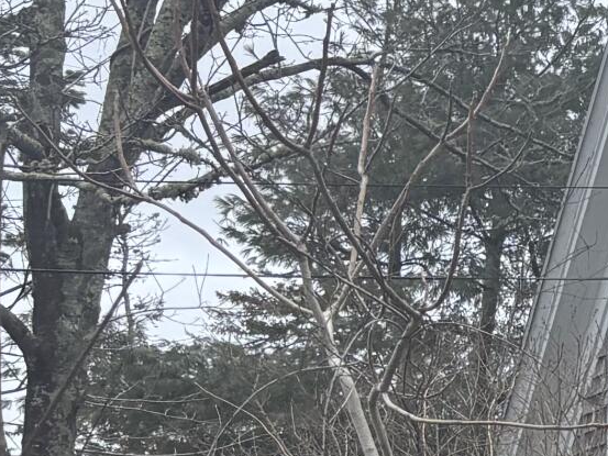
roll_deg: +2.3
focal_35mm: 141
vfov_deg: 10.5
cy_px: 389
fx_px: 2477
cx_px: 1584
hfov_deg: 11.1
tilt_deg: +8.3
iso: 50
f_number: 1.6
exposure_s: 1/1984
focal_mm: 5.96
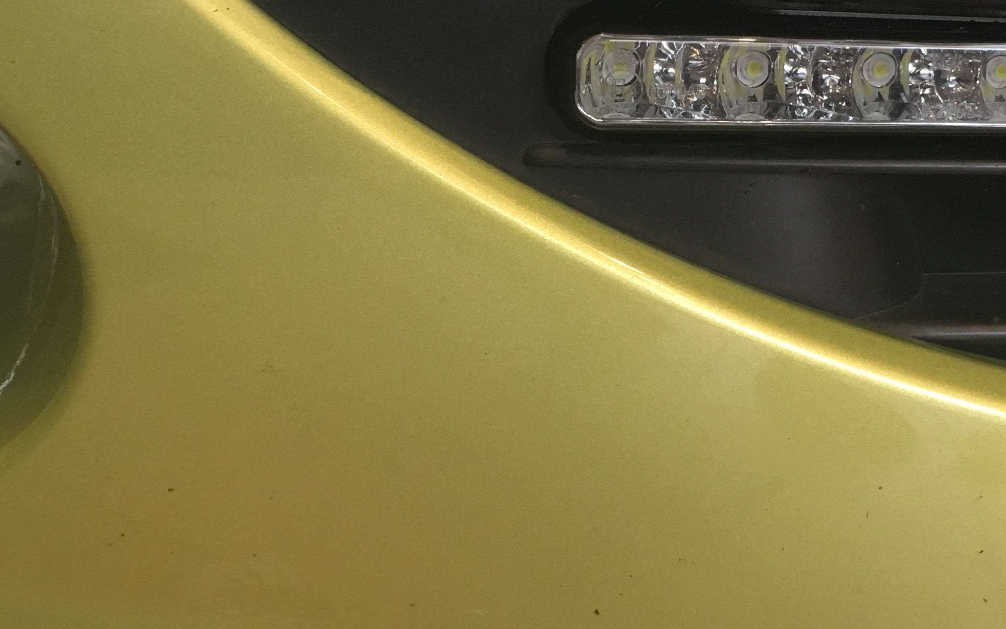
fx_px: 1645
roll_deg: -4.0
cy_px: 250
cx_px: 689
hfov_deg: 33.6
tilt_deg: -12.7
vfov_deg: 21.6
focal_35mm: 60
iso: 125
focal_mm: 4.15
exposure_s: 1/33
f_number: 2.2
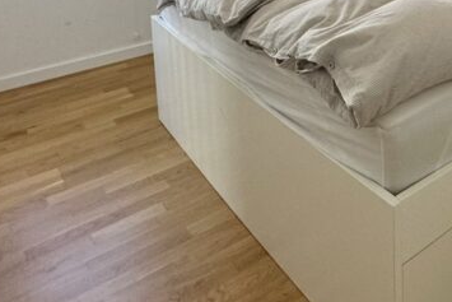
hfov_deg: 39.6
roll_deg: -0.5
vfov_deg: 26.7
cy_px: -96
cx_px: 472
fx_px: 528
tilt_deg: -7.2
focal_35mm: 42
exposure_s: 1/100
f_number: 2.2
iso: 100
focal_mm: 2.22
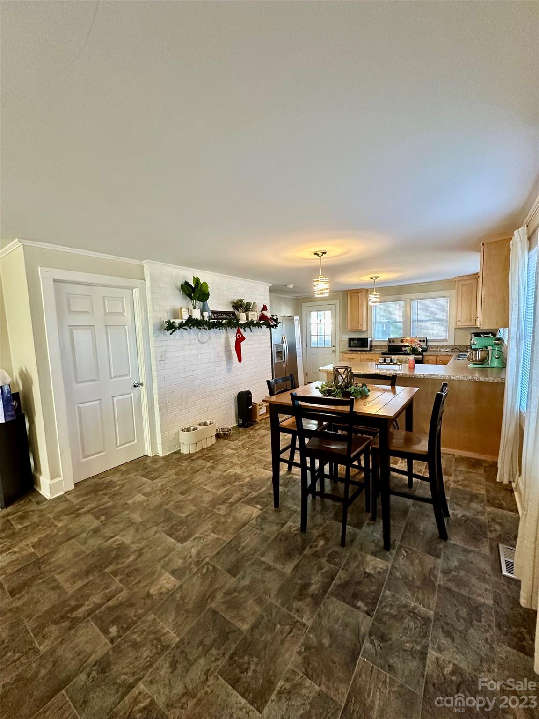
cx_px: 270
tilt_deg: -4.8
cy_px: 360
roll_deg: +2.3
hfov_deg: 85.7
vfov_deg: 102.1
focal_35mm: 14
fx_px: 291
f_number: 2.2
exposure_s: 1/60
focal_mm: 2.22
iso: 400
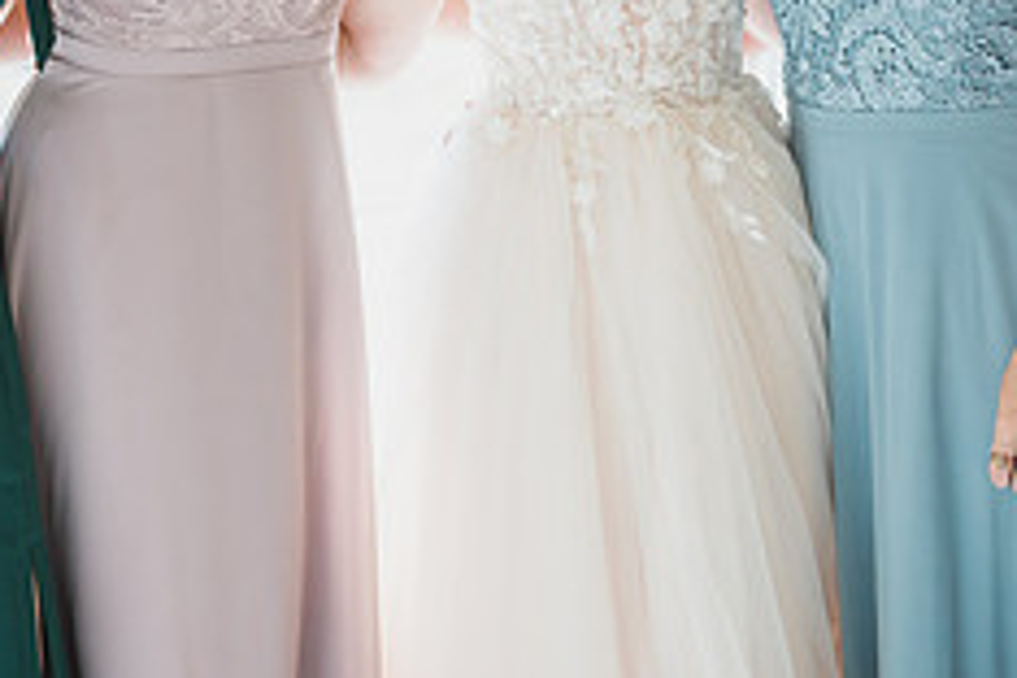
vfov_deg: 14.8
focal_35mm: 91
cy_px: -2
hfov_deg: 22.3
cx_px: 369
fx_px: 2571
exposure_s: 1/640
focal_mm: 35
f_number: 2.2
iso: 400
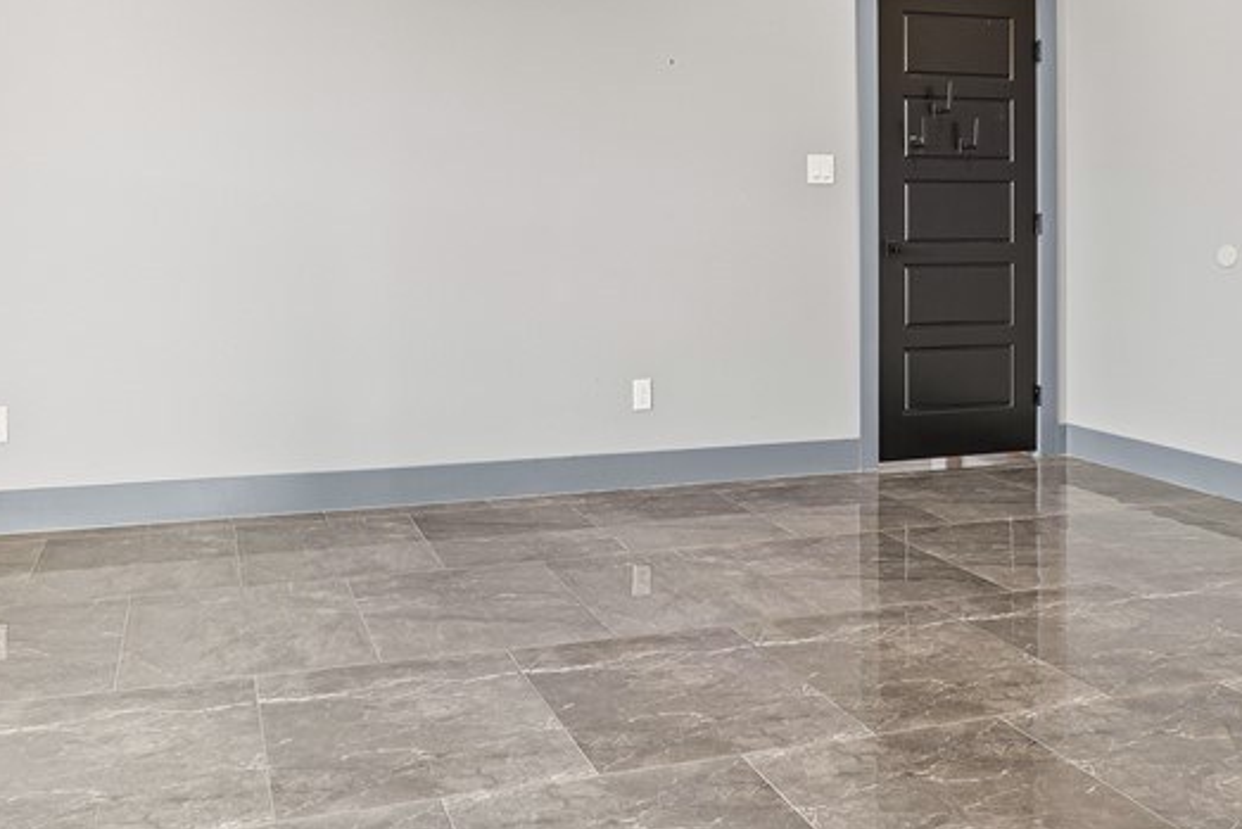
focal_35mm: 28
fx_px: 968
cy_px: 230
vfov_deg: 45.1
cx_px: 463
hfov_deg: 64.4
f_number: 3.5
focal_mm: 9
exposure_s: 1/6
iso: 640
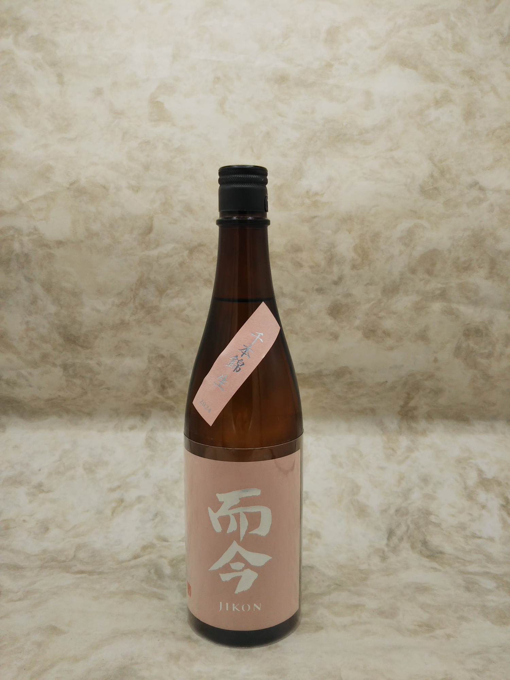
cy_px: 340
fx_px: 589
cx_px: 255
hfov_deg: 46.8
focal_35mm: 30
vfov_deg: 60.0
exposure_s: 1/425
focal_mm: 4
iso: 20
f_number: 2.2
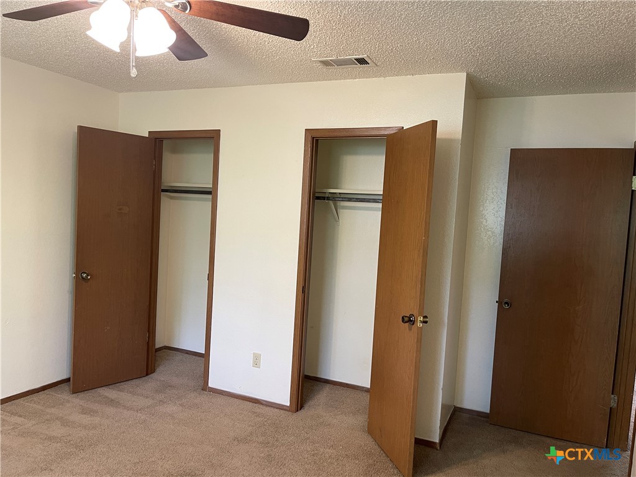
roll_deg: -4.3
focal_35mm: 25
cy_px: 238
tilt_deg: -3.7
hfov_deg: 69.4
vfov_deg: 54.9
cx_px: 318
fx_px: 459
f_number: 1.6
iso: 160
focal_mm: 5.1
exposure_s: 1/60
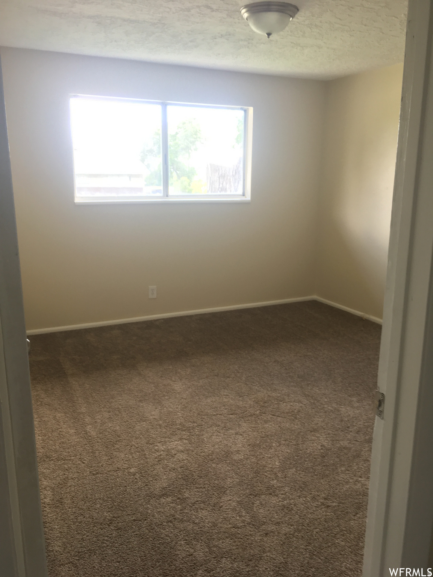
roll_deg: -0.4
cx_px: 216
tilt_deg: -11.7
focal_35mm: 29
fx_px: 484
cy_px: 288
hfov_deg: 48.2
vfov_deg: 61.7
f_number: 2.2
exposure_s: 1/30
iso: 25
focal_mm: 4.15
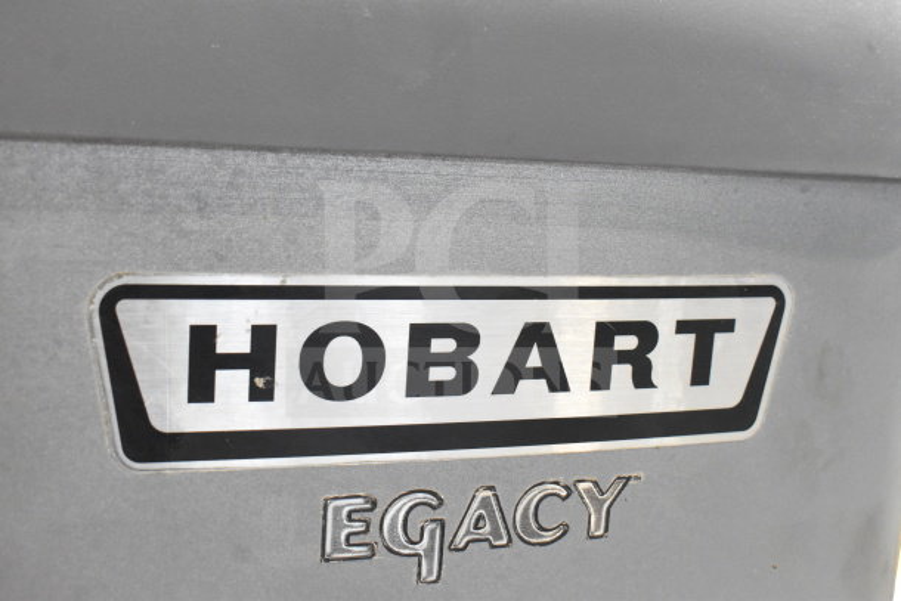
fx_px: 1164
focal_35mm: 46
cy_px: 300
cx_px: 450
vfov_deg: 29.0
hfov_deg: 42.3
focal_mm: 31
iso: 6400
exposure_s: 1/250
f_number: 8
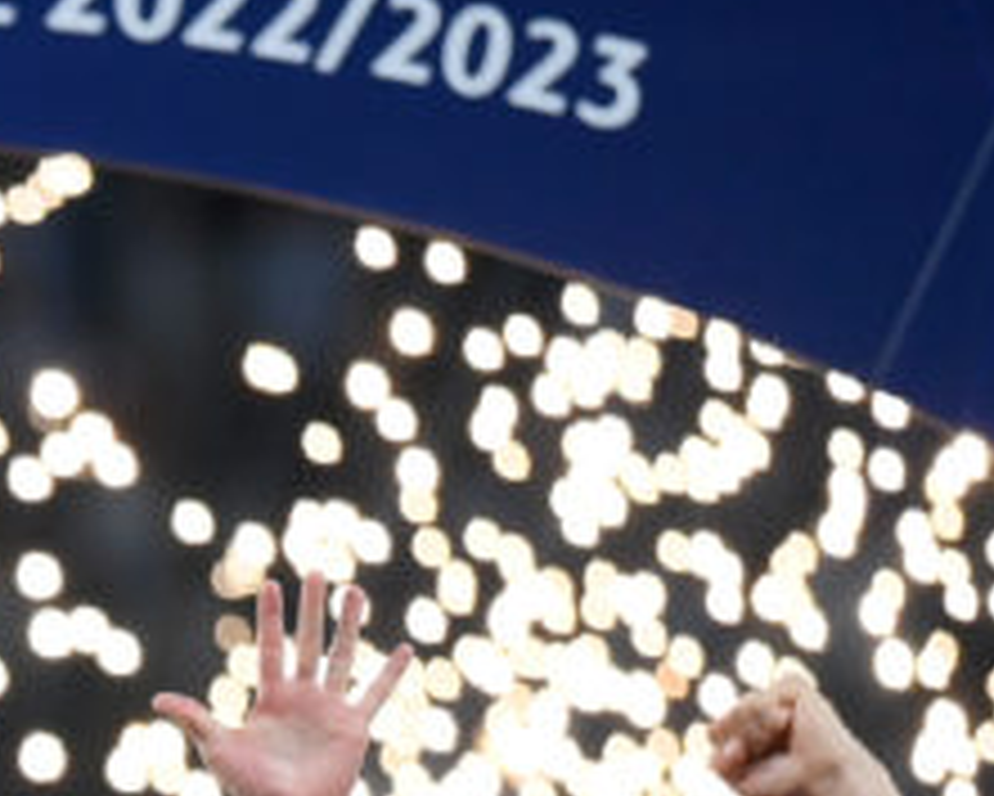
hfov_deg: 1.7
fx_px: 33228
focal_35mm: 1129
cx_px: -859
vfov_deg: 1.4
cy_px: 1401
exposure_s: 1/1600
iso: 2000
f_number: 2.8
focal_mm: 260
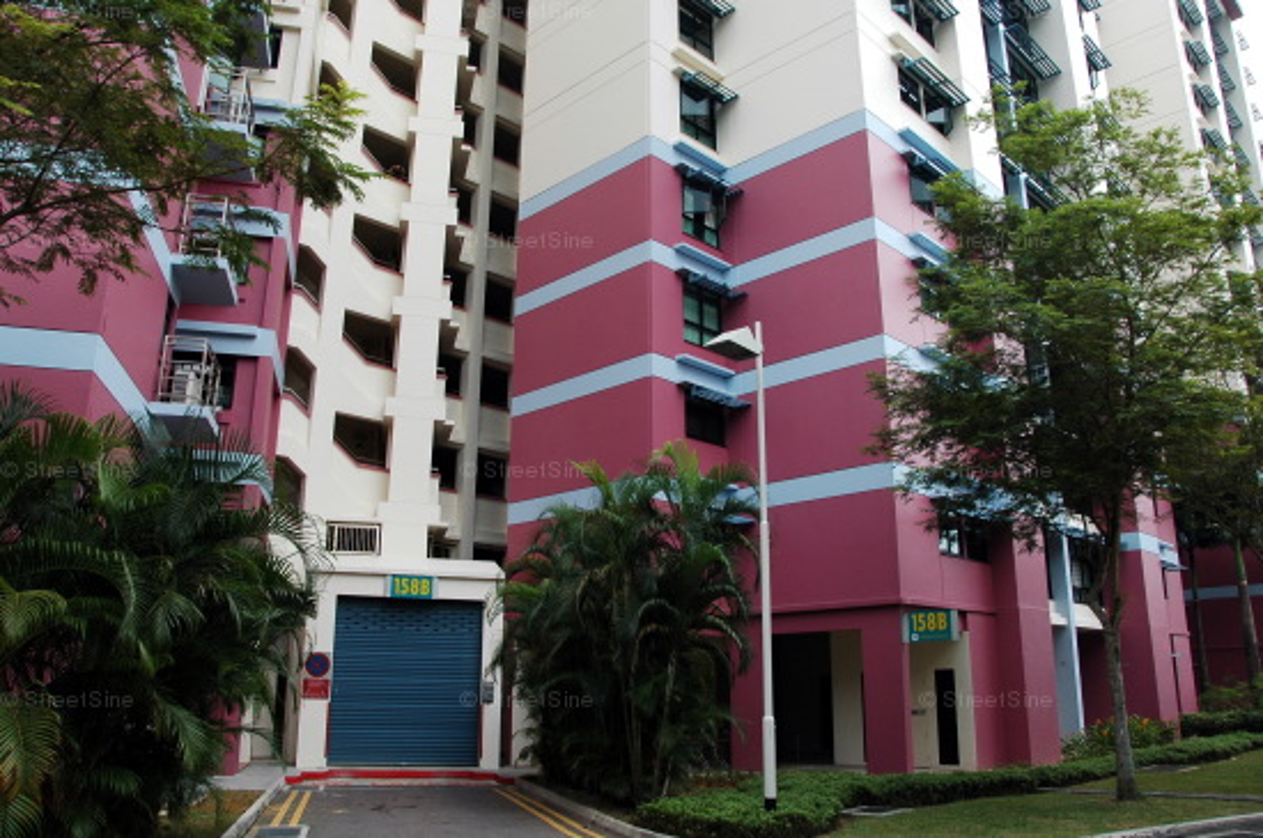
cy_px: 419
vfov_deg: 47.8
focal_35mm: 27
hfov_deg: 67.5
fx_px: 946
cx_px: 632
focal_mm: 18
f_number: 5
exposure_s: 1/400
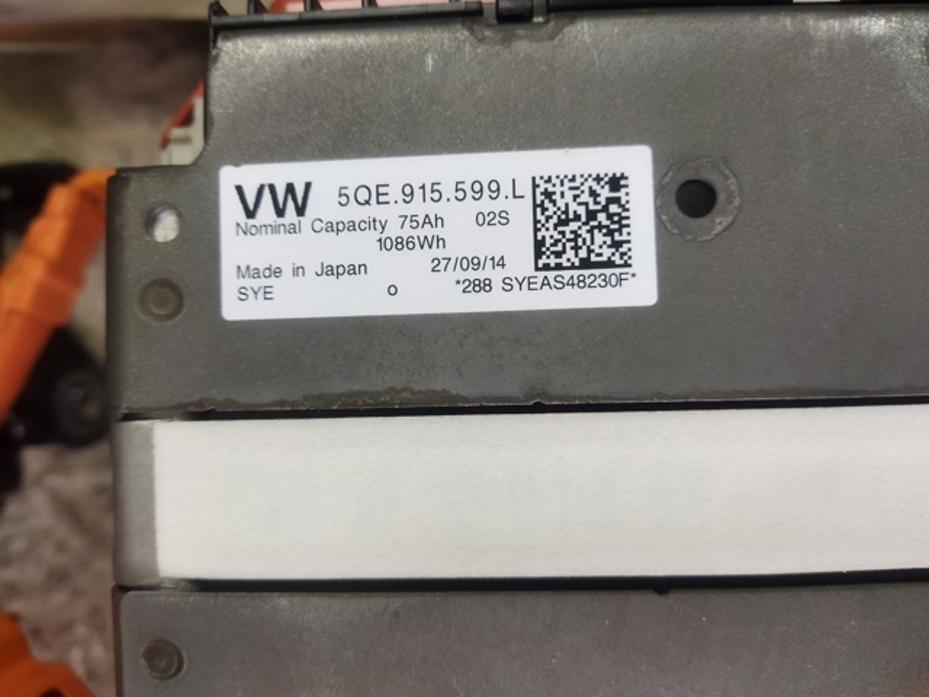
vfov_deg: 51.4
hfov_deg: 65.3
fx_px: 725
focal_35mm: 27
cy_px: 348
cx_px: 464
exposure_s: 1/50
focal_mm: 4.71
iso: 441
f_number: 1.79
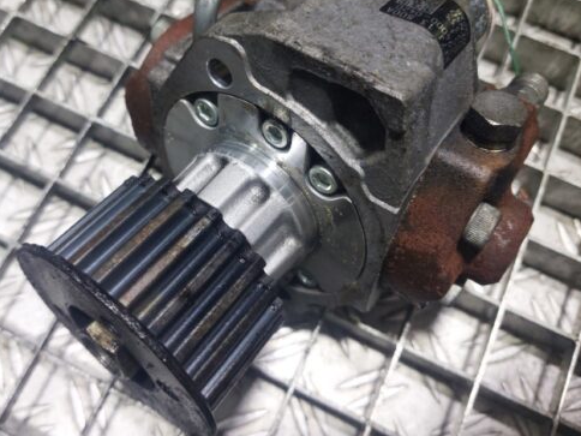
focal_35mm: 31
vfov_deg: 45.3
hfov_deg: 58.2
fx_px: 520
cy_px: 187
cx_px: 259
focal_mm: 5.23
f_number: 1.8
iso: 200
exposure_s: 1/50
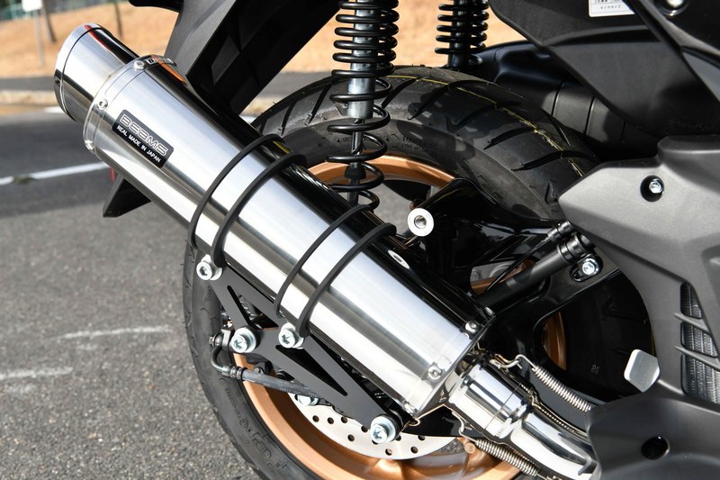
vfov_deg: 27.0
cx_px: 360
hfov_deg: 39.6
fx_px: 1000
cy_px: 240
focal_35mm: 50
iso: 400
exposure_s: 1/400
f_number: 10
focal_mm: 50
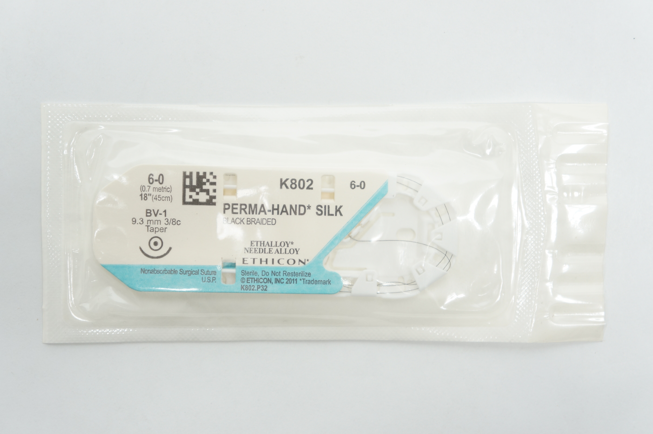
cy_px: 219
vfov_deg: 22.8
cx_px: 322
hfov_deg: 33.7
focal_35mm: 60
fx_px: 1078
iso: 400
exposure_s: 1/60
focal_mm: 39
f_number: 4.5
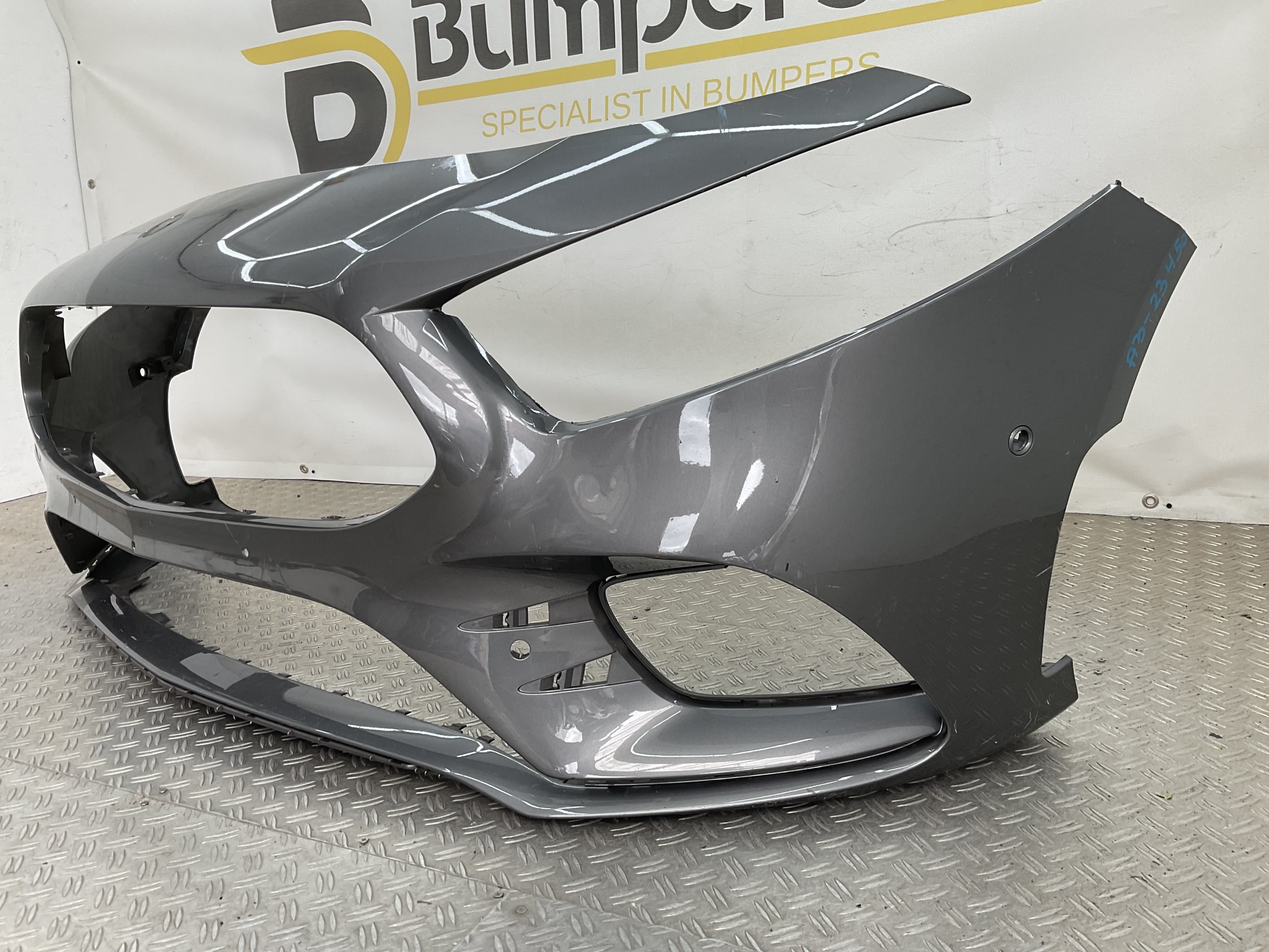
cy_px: 476
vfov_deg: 48.2
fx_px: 1063
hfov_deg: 61.7
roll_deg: +4.0
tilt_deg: -15.3
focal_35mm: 29
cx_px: 634
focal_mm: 3
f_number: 1.8
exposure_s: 1/103
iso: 16
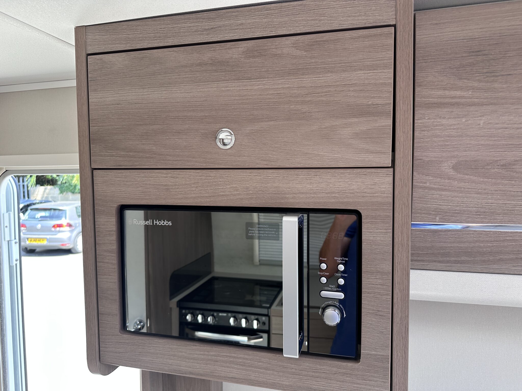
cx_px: 261
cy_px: 196
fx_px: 362
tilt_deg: -2.9
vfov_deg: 56.8
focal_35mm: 24
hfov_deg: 71.6
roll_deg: +0.1
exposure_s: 1/124
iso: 125
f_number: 1.78
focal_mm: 6.86
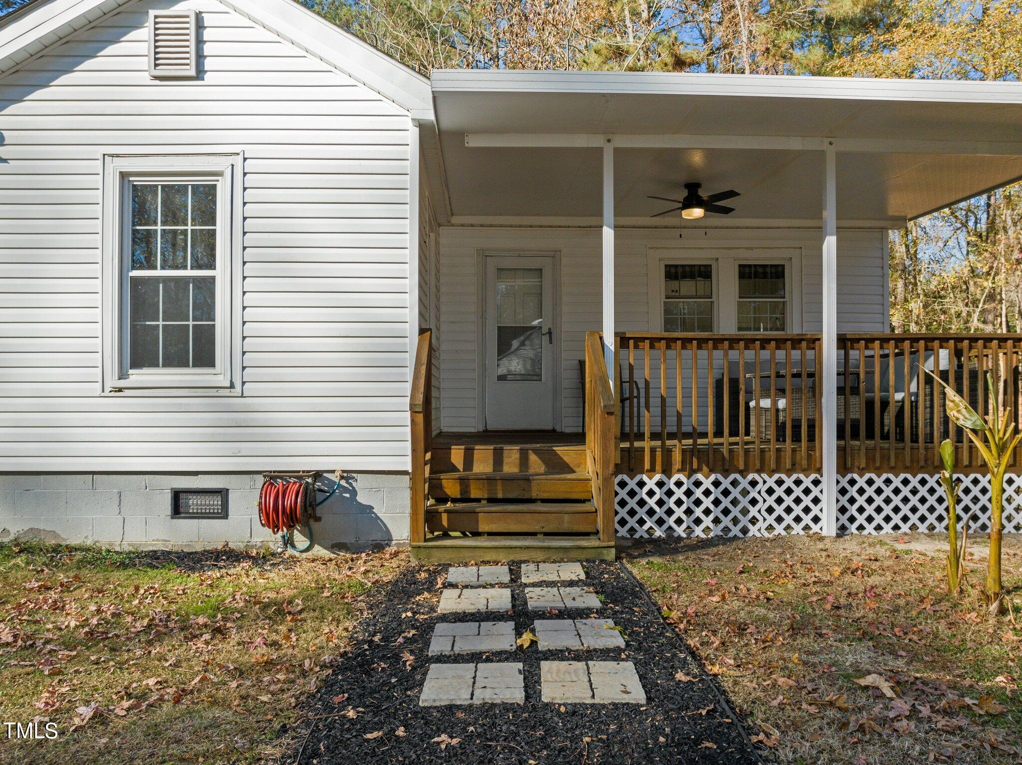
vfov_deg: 56.8
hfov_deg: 71.6
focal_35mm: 24
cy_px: 382
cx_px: 511
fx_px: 708
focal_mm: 12.29
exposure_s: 1/1600
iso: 200
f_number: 2.8
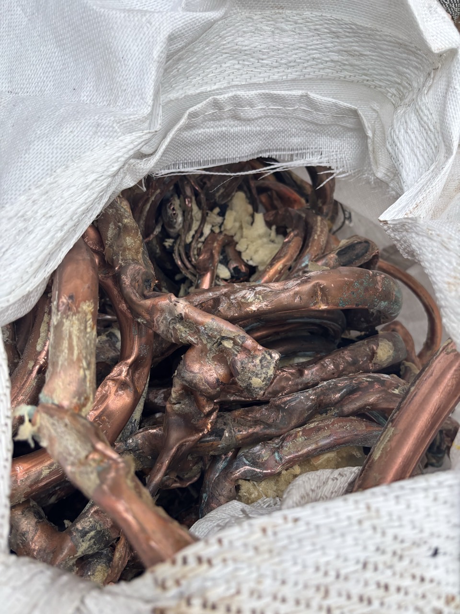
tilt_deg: -72.6
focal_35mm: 26
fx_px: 461
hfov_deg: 53.1
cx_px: 230
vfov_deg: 67.3
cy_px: 307
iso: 50
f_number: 1.6
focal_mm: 5.96
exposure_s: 1/1263
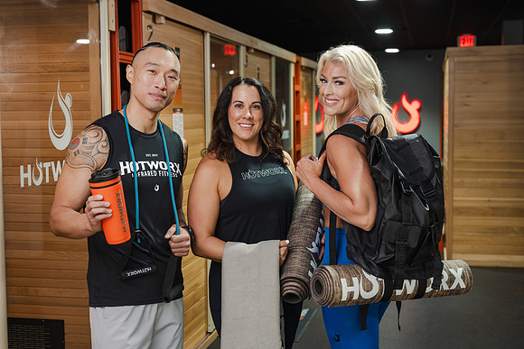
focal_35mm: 50
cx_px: 262
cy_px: 174
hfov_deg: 39.6
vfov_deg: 27.0
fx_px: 728
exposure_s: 1/80
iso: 400
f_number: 4
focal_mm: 50
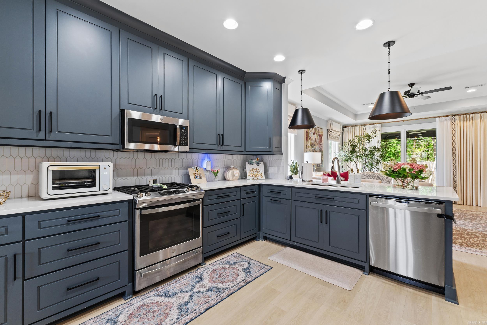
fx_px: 203
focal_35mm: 15
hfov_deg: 100.4
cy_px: 162
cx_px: 244
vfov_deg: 77.3
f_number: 9
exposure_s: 1/1.67
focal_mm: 10
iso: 200
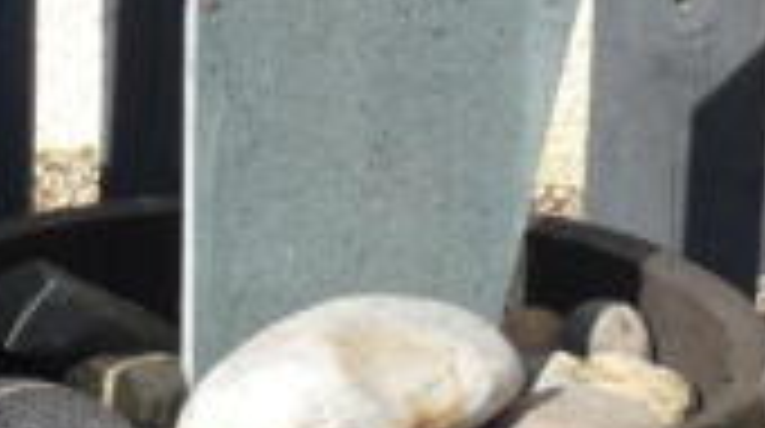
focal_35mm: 131
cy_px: 70
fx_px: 2653
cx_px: 376
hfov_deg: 16.4
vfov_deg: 9.2
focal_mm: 6.2
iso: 80
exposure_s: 1/640
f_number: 3.4
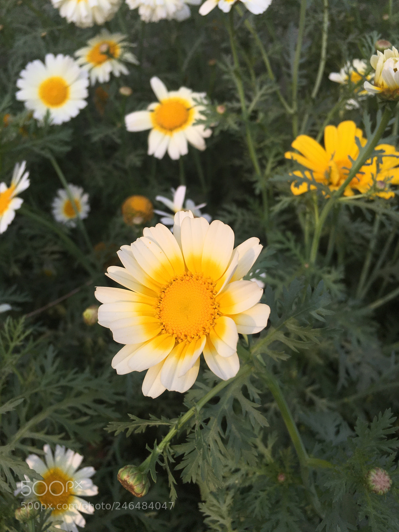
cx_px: 200
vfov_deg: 61.7
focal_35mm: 29
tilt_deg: -27.5
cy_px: 266
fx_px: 446
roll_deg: -2.3
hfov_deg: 48.2
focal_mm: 4.15
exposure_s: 1/1040
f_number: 2.2
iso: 25
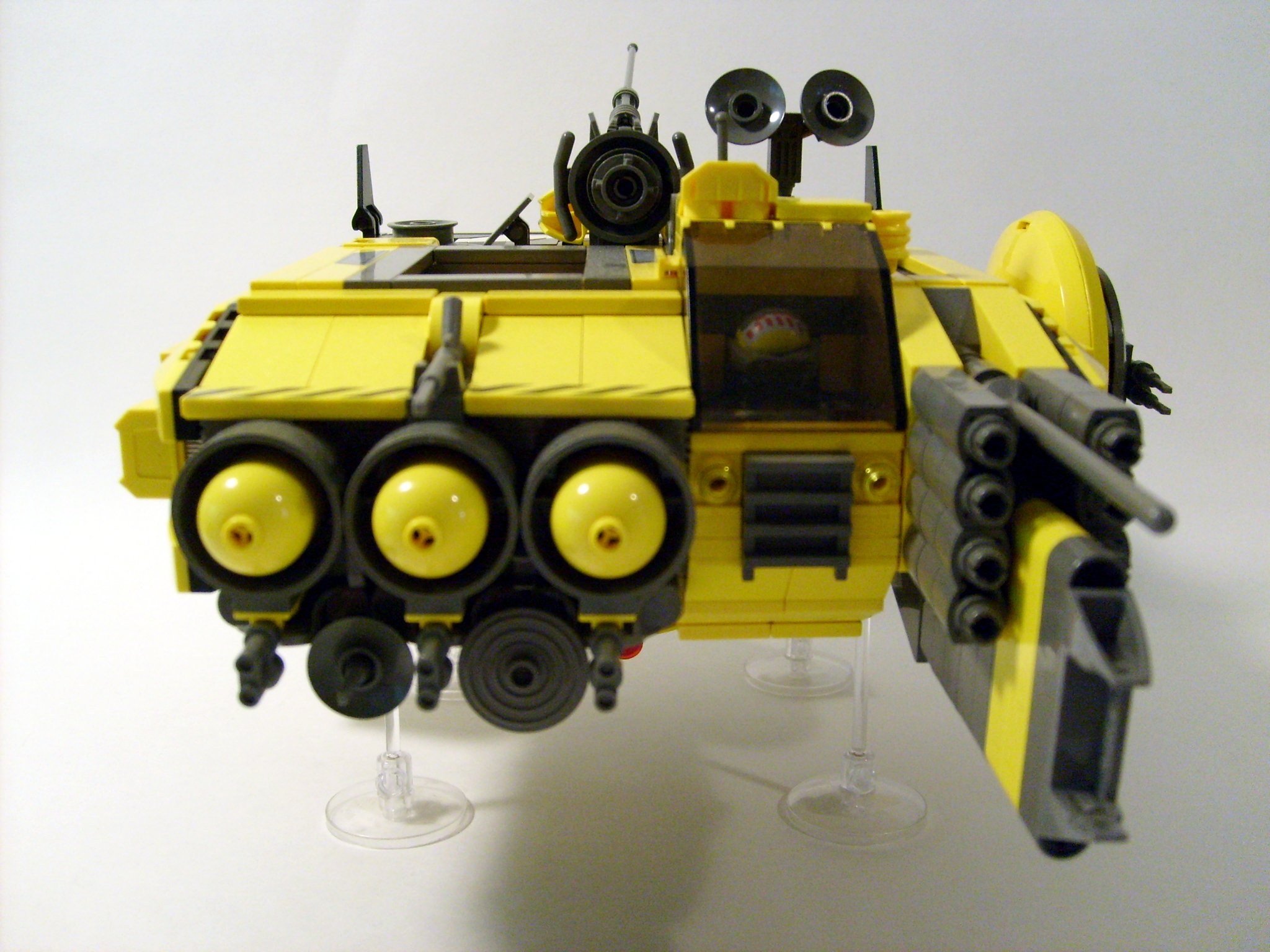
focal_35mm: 35
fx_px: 1284
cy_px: 476
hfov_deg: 52.6
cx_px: 635
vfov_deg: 40.7
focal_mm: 5.8
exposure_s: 1/60
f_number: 2.8
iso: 200
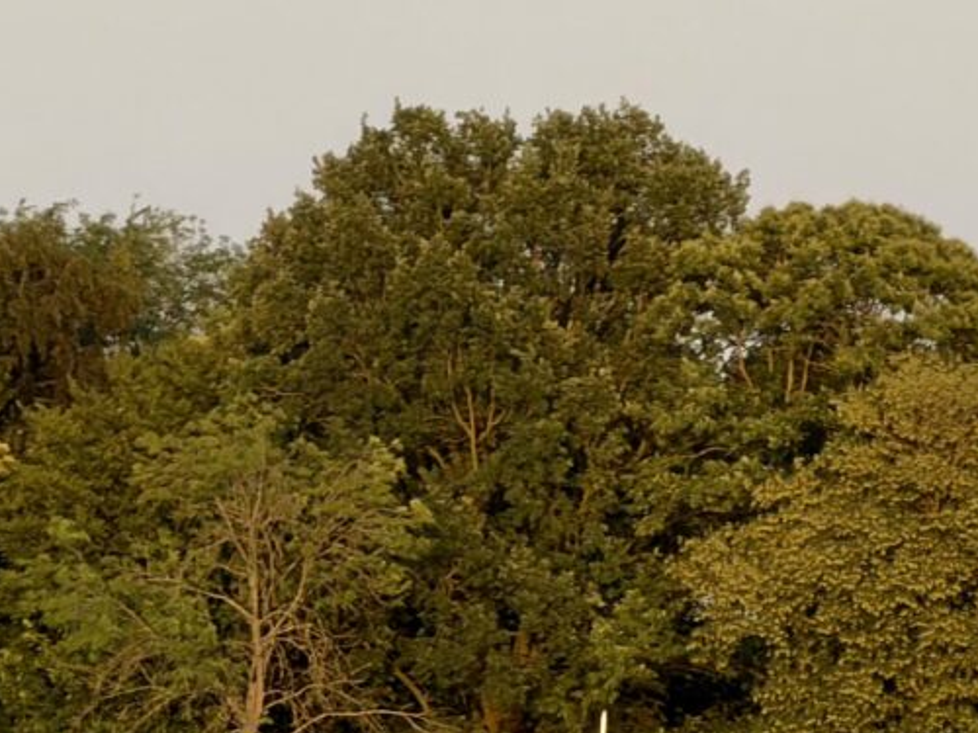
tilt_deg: +0.1
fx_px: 21698
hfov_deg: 2.6
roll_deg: +0.4
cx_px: 1183
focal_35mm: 768
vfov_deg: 1.9
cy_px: 610
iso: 50
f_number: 2.8
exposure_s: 1/332
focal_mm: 16.89
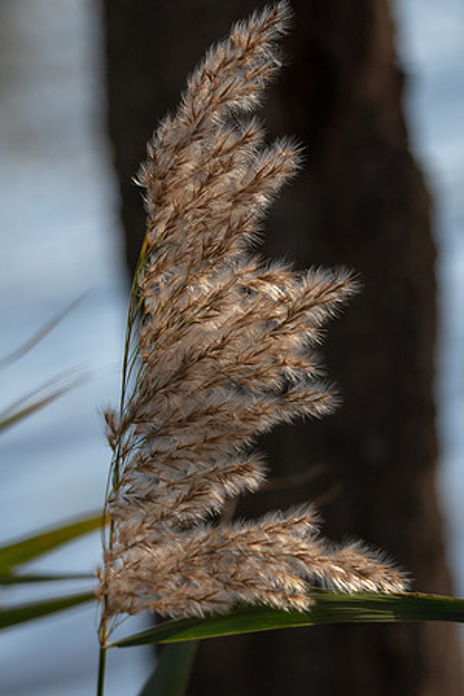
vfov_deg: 6.2
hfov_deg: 4.2
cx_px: 232
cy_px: 348
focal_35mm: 330
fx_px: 6380
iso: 200
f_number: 5.3
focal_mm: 220
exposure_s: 1/1250
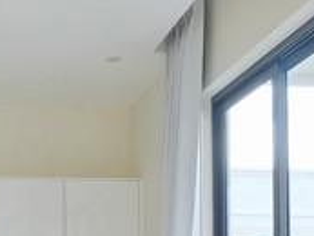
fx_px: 726
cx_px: -56
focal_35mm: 80
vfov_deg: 17.2
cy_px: 318
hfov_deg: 22.6
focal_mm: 16
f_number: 4
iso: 400
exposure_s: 1/140
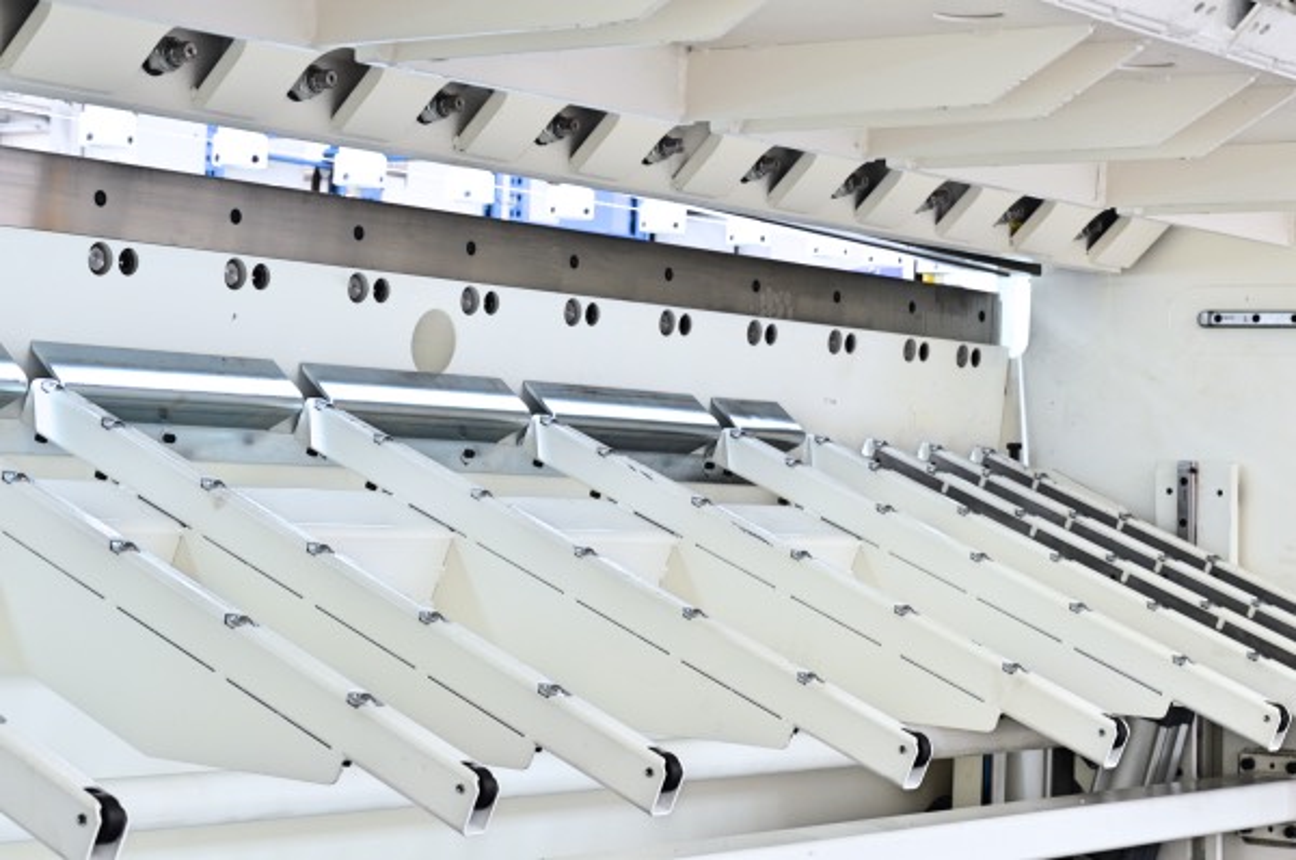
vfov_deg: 17.4
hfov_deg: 26.0
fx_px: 2803
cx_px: 648
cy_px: 430
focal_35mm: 78
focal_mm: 52
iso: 100
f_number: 13
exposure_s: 1
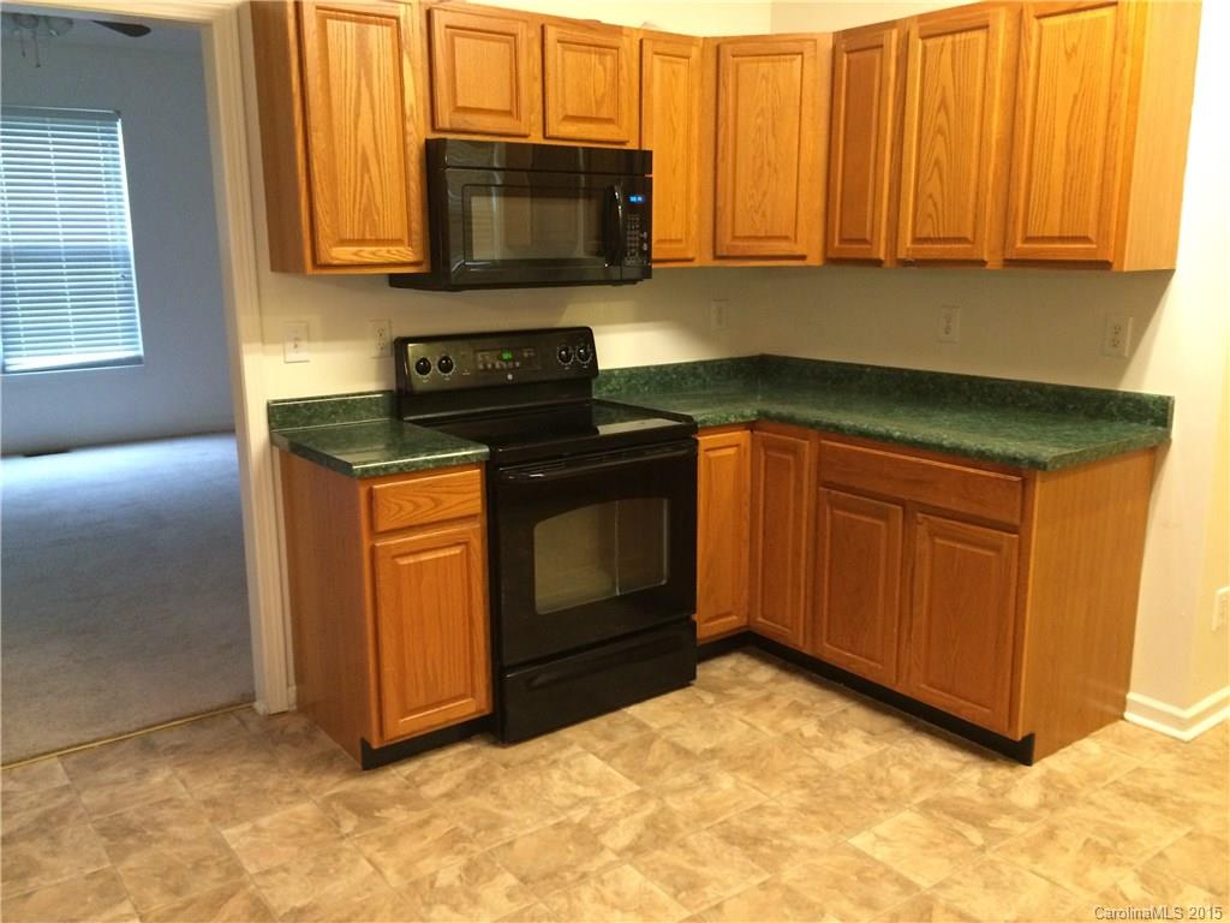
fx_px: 1030
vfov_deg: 48.2
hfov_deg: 61.7
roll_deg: +1.3
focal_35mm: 29
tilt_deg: -11.4
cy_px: 462
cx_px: 615
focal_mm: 4.15
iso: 250
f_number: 2.2
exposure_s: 1/15
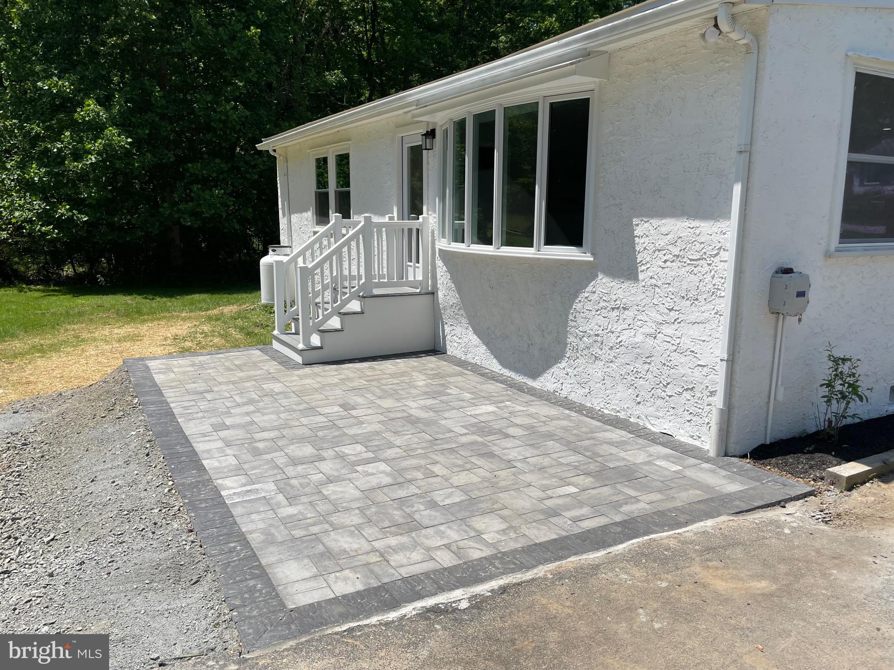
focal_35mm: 26
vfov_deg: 53.1
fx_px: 671
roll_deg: -0.3
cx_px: 447
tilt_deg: -9.7
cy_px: 335
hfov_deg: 67.3
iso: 32
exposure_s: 1/4651
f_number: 1.6
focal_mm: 4.2
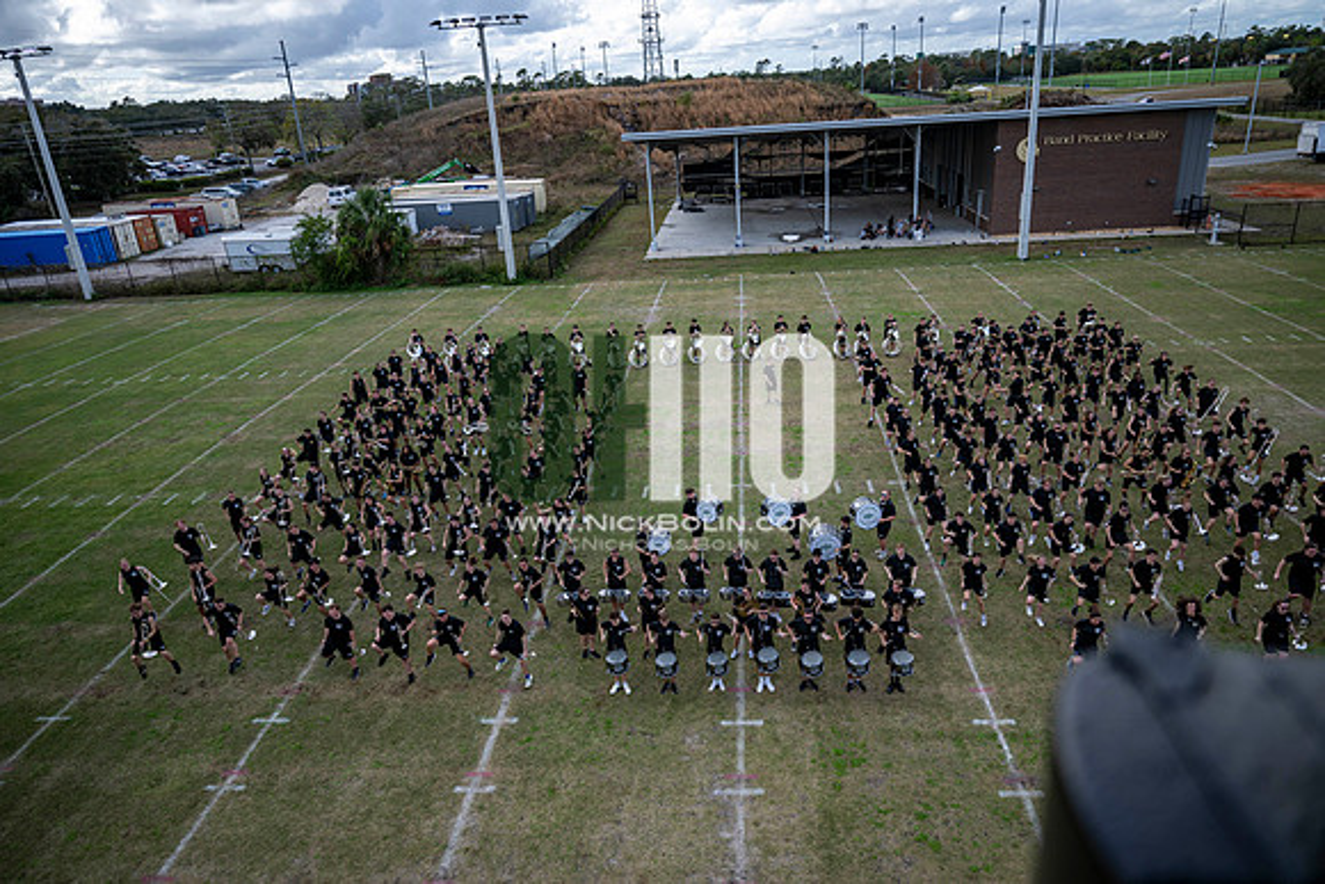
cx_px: 662
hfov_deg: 73.7
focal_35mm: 24
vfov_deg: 53.2
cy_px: 442
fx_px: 883
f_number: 2.8
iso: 125
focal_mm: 24
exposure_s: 1/1250
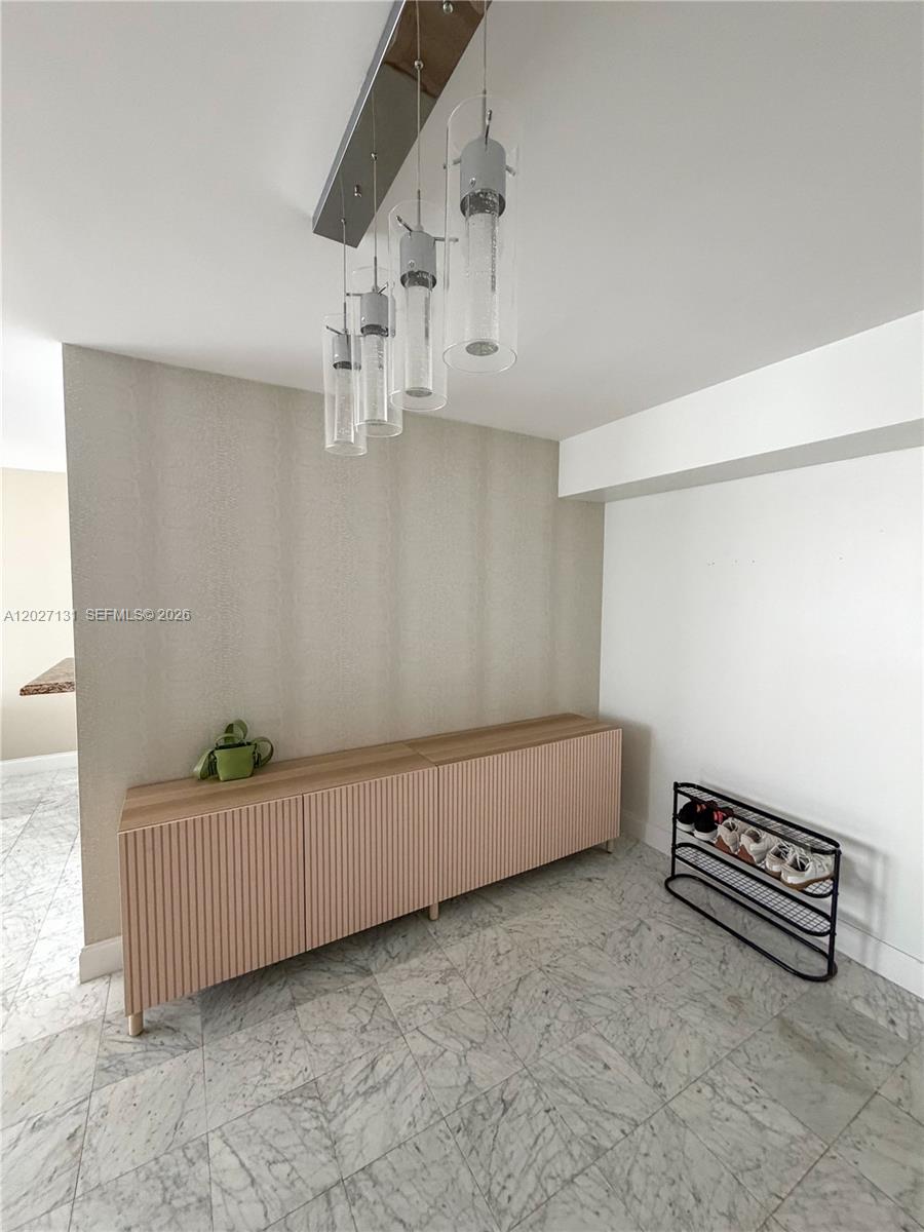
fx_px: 498
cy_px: 616
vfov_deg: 102.1
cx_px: 462
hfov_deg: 85.7
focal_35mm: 14
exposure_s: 1/60
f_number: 2.2
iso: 400
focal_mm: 2.22
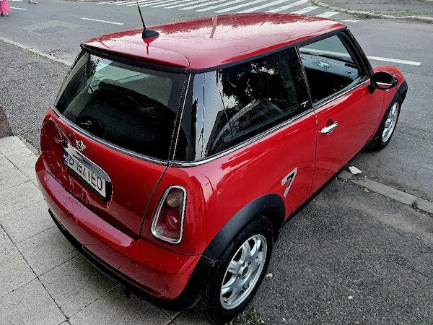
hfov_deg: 73.9
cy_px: 162
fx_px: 288
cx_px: 216
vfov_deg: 58.9
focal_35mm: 23
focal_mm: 5.4
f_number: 1.8
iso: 640
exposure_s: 1/25.1
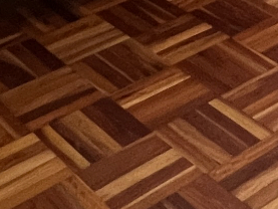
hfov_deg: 19.8
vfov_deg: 13.2
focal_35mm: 96
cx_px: 280
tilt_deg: -12.9
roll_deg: +2.3
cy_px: -216
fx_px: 771
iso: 320
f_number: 1.8
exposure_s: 1/50
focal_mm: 1.57
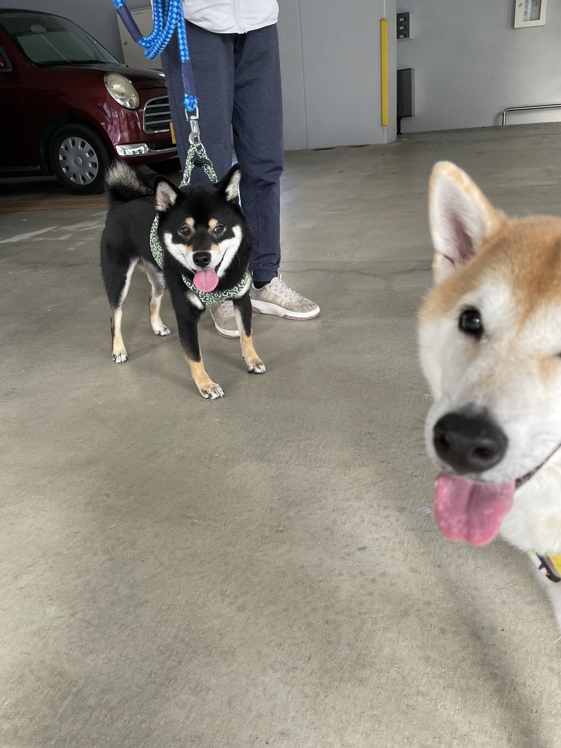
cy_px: 374
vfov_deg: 67.3
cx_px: 280
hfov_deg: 53.1
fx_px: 562
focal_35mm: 26
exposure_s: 1/101
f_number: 1.6
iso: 125
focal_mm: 4.2
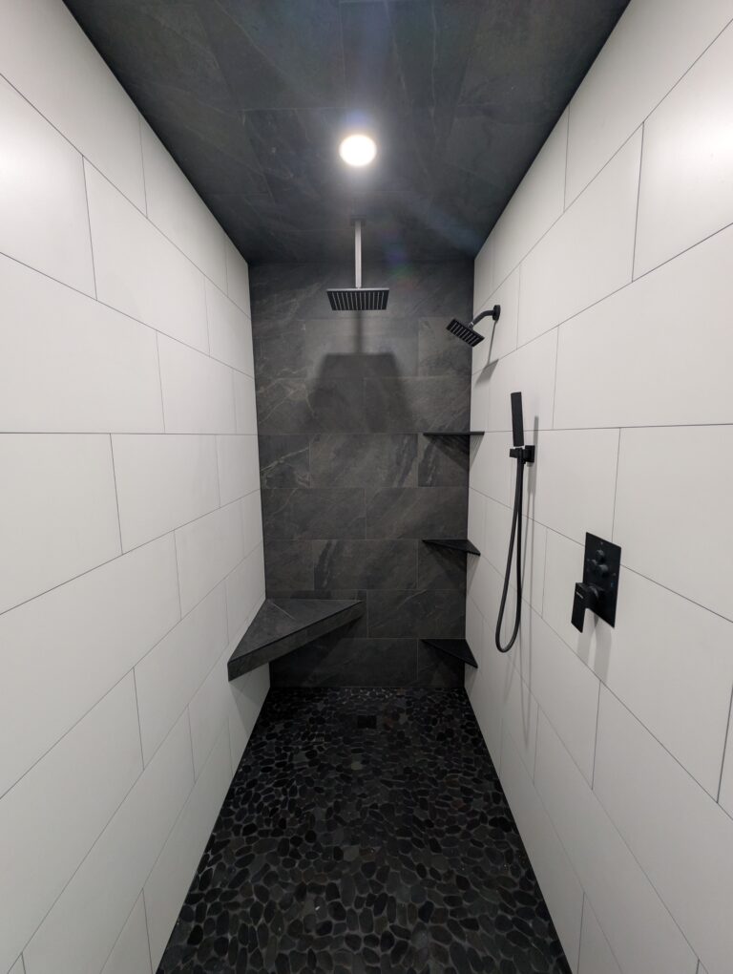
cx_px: 366
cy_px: 487
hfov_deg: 94.6
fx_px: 338
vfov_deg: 110.5
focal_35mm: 12
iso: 170
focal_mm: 2.23
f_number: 1.95
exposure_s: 1/41
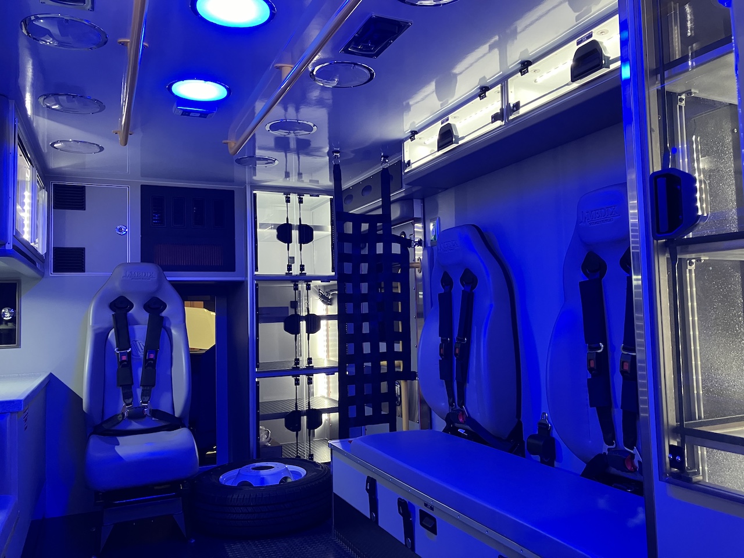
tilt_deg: +3.2
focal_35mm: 28
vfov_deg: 49.7
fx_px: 602
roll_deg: +2.0
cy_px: 279
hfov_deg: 63.4
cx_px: 372
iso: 250
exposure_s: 1/60
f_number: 1.8
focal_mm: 3.99
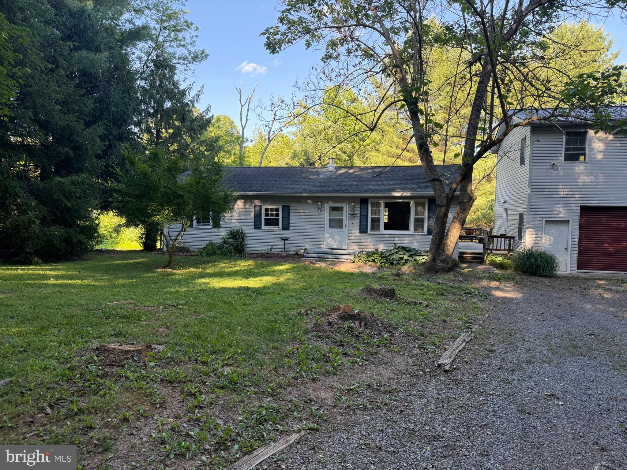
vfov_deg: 56.8
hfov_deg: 71.6
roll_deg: -1.2
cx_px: 314
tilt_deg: -2.6
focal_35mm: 24
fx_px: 435
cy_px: 235
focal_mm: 6.76
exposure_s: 1/338
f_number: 1.78
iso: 100
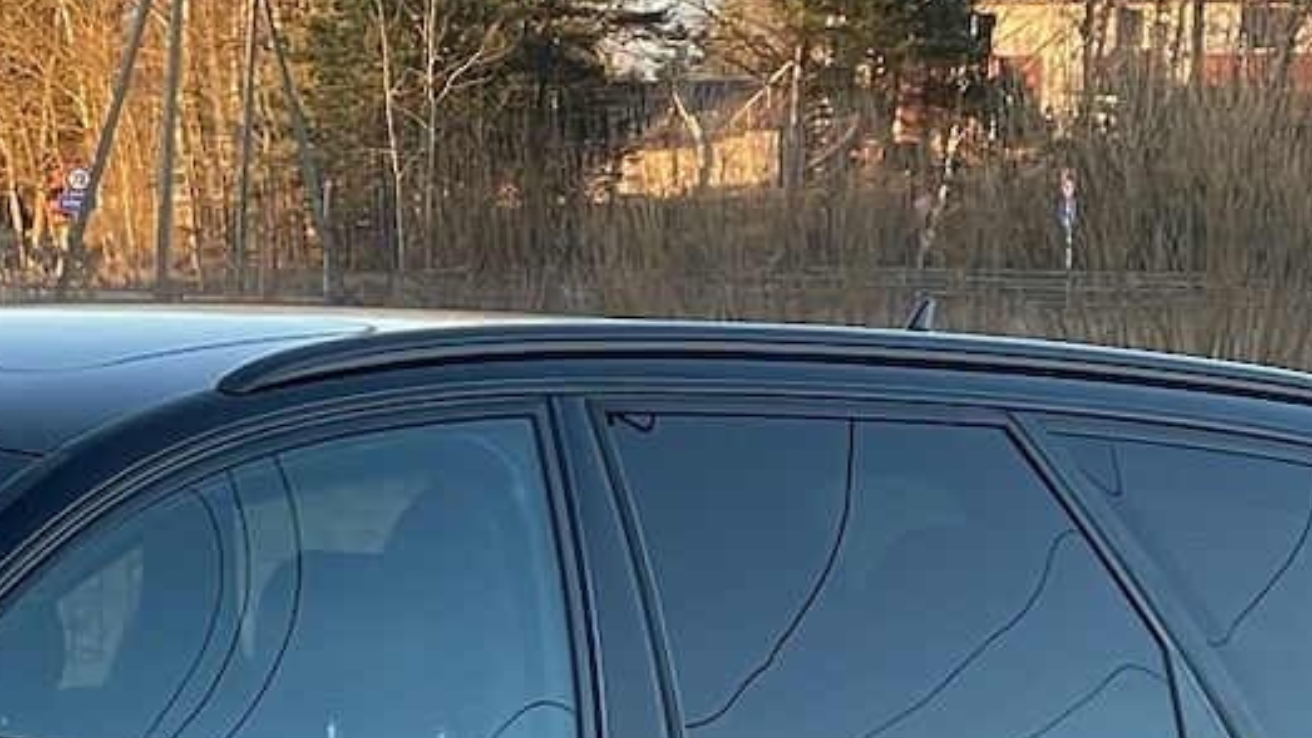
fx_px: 7722
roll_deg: +0.2
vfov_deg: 5.4
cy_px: 1092
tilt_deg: -5.0
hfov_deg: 9.5
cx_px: -519
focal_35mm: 222
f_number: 2
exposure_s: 1/99
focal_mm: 6
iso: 32
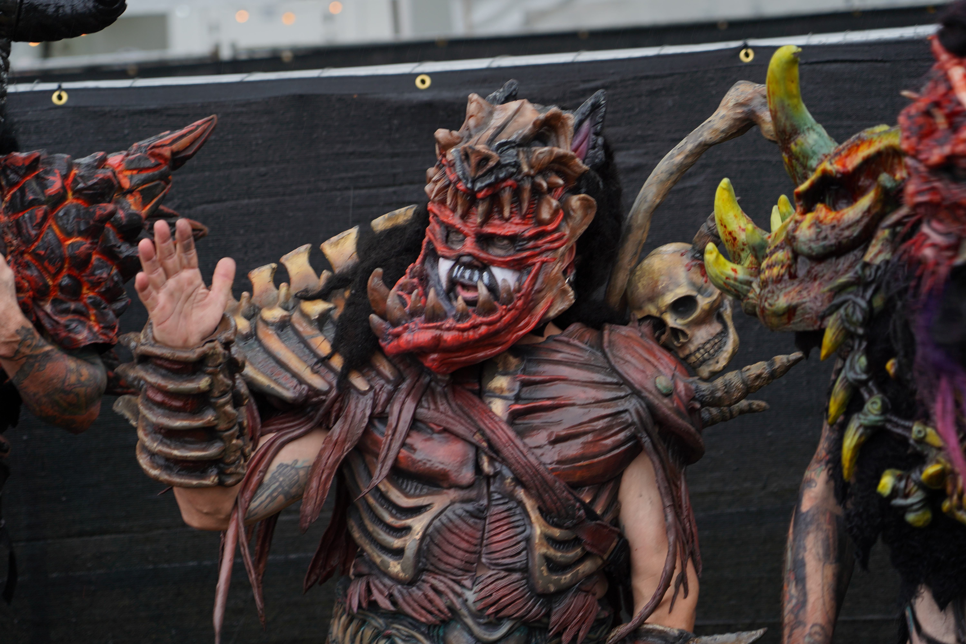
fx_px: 2817
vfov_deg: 13.0
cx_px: 483
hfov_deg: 19.5
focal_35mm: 105
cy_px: 322
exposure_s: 1/125
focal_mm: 105
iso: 125
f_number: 4
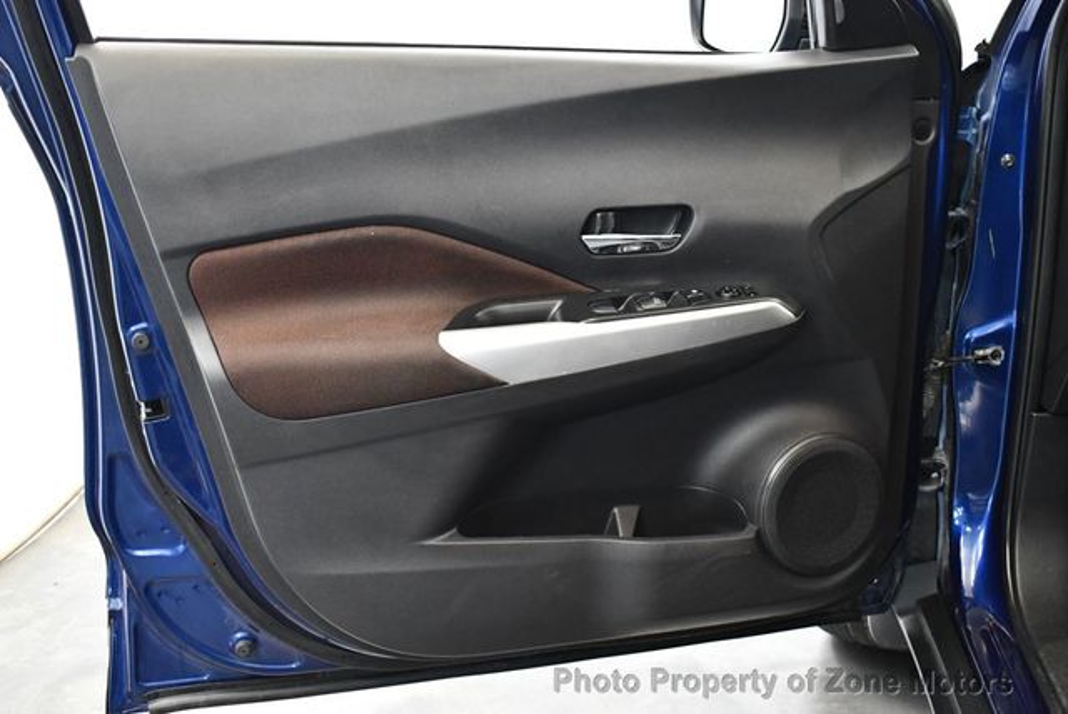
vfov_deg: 32.0
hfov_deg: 46.4
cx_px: 534
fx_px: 1247
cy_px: 357
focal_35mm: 42
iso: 3200
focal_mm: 21
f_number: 3.8
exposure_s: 1/80
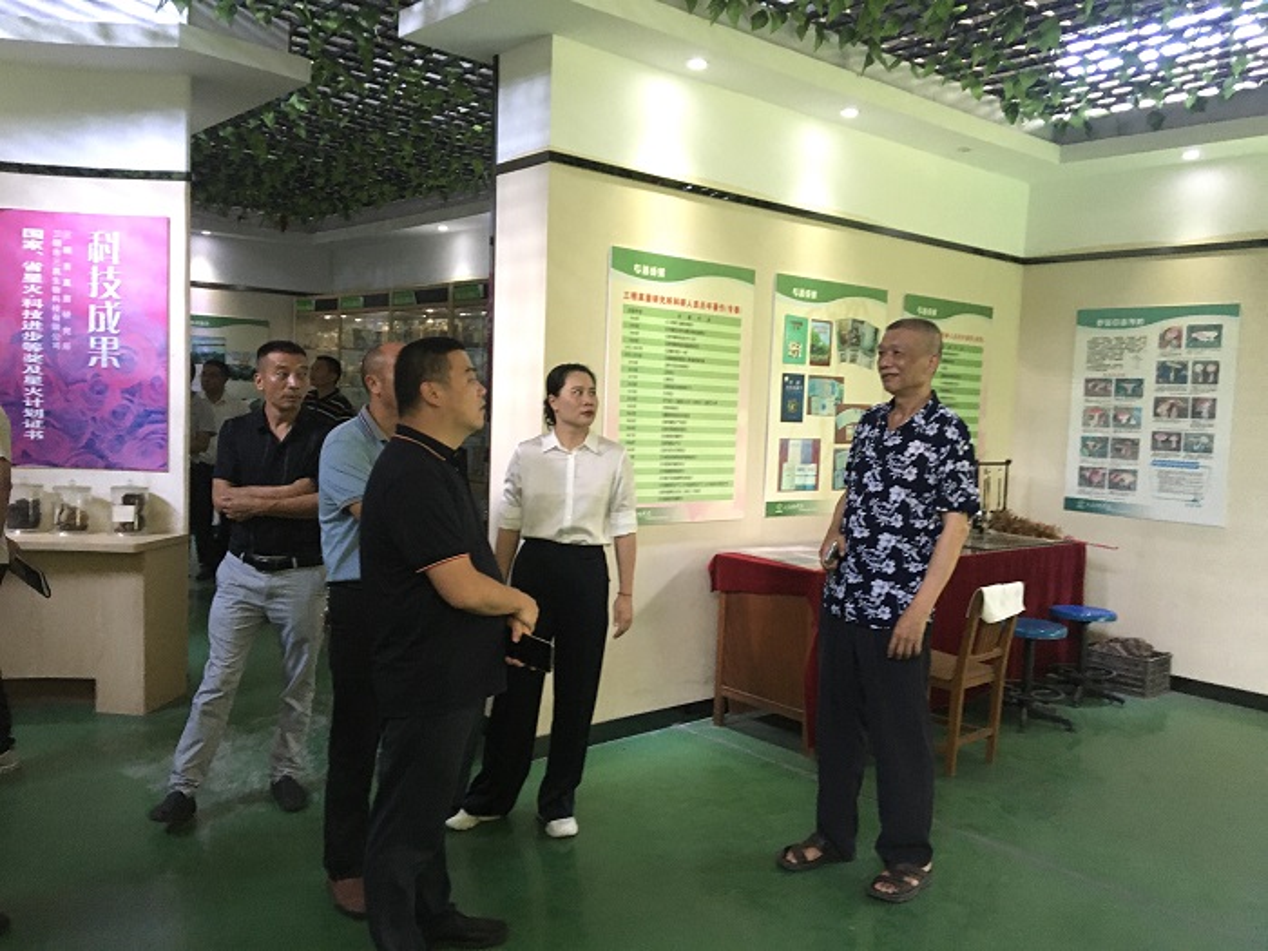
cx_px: 634
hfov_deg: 61.7
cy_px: 476
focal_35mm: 29
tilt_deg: -2.5
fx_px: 1062
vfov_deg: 48.2
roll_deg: -1.7
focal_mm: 4.15
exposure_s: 1/33
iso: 200
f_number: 2.2
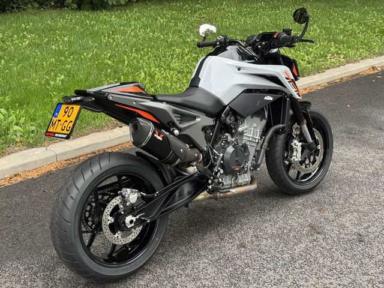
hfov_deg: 39.7
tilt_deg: -21.6
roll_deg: -3.2
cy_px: 144
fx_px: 532
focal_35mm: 48
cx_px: 192
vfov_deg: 30.3
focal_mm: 6.76
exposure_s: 1/172
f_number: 1.78
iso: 80
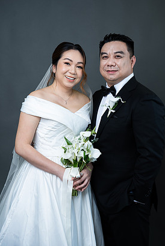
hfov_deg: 20.3
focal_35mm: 67
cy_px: 112
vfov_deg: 30.0
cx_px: 85
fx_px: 460
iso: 200
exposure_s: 1/160
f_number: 4.5
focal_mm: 61.1
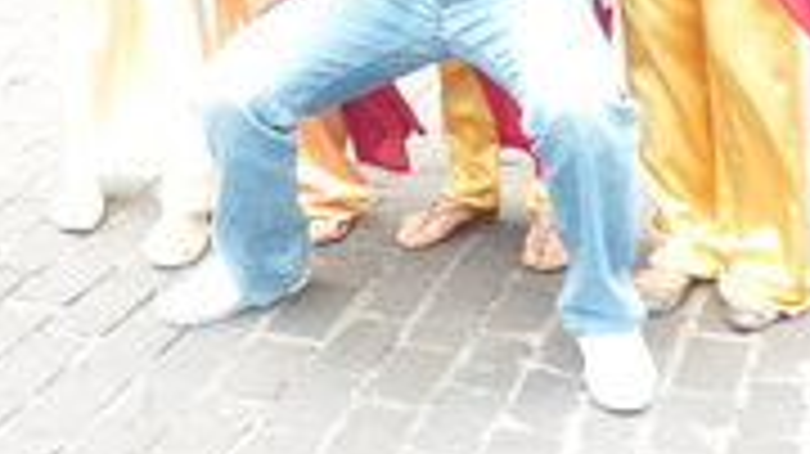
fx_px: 1803
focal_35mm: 84
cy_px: -178
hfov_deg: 25.3
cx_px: 428
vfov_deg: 13.7
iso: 80
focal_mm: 5.5
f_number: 2.8
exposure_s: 1/60
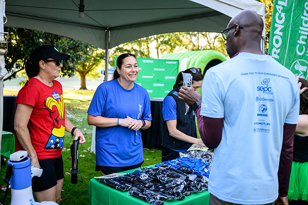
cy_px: 102
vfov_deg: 35.1
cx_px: 154
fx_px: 325
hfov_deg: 50.7
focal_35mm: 38
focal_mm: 38
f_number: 2.8
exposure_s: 1/400
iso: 500
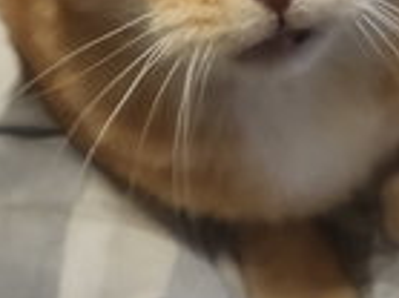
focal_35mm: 83
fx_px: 956
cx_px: 247
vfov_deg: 16.5
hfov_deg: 23.5
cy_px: -116
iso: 800
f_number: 1.8
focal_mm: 5.54
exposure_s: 1/24
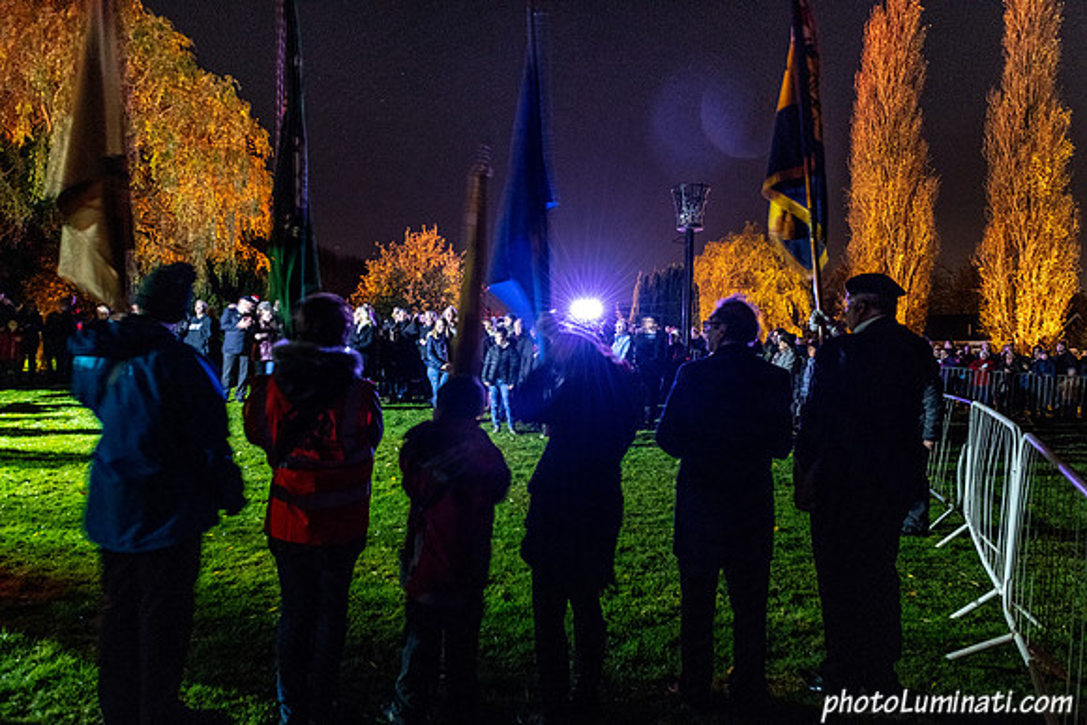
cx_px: 544
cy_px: 362
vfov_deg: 53.2
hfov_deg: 73.7
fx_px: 725
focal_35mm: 24
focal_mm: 24
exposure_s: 1
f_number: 5
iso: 6400
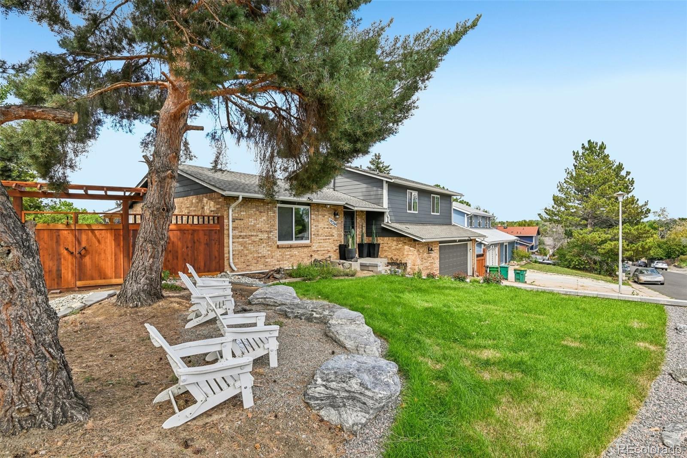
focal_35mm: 18
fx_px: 343
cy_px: 229
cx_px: 344
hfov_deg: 90.0
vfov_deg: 67.4
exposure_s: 1/80
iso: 64
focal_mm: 18
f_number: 9
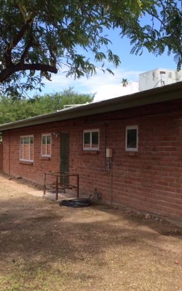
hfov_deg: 30.4
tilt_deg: -0.8
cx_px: 116
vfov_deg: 47.2
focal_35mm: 42
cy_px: 148
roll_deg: +0.5
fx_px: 333
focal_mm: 4.15
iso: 32
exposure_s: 1/933
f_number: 2.2
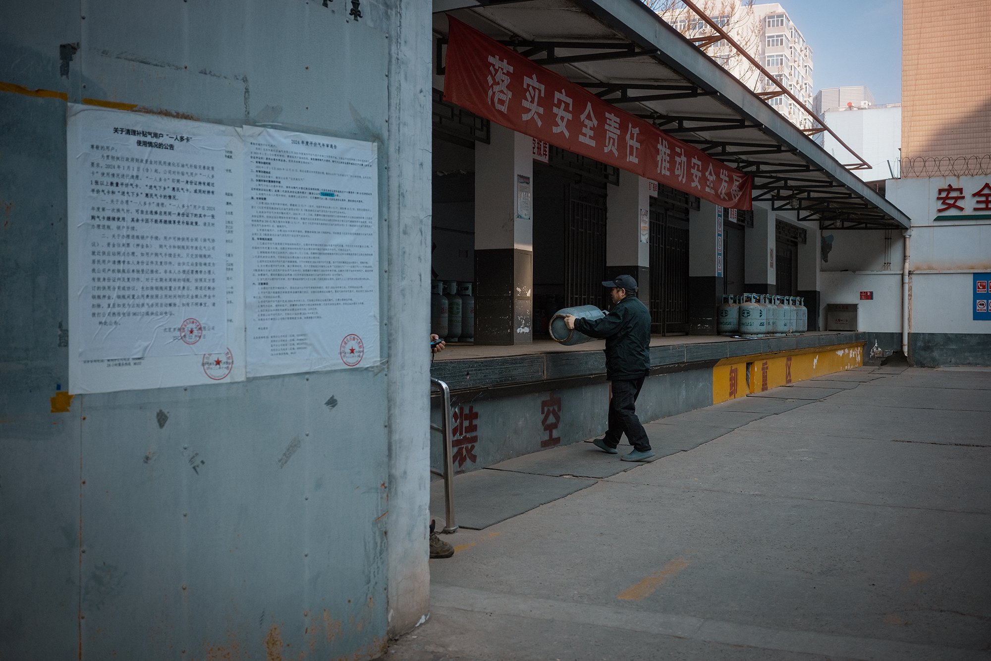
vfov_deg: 33.4
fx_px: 1101
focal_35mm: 40
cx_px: 496
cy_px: 330
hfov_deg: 48.5
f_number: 2.8
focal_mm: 26
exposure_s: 1/1000
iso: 200
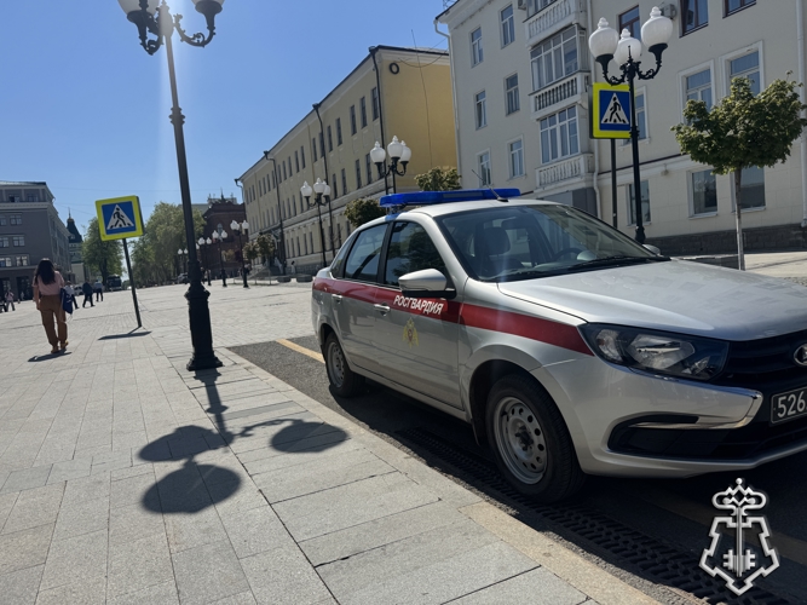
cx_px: 404
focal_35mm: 24
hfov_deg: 71.6
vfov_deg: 56.8
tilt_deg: -3.4
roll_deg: +4.7
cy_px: 302
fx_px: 559
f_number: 1.78
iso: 80
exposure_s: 1/7937
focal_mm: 6.76
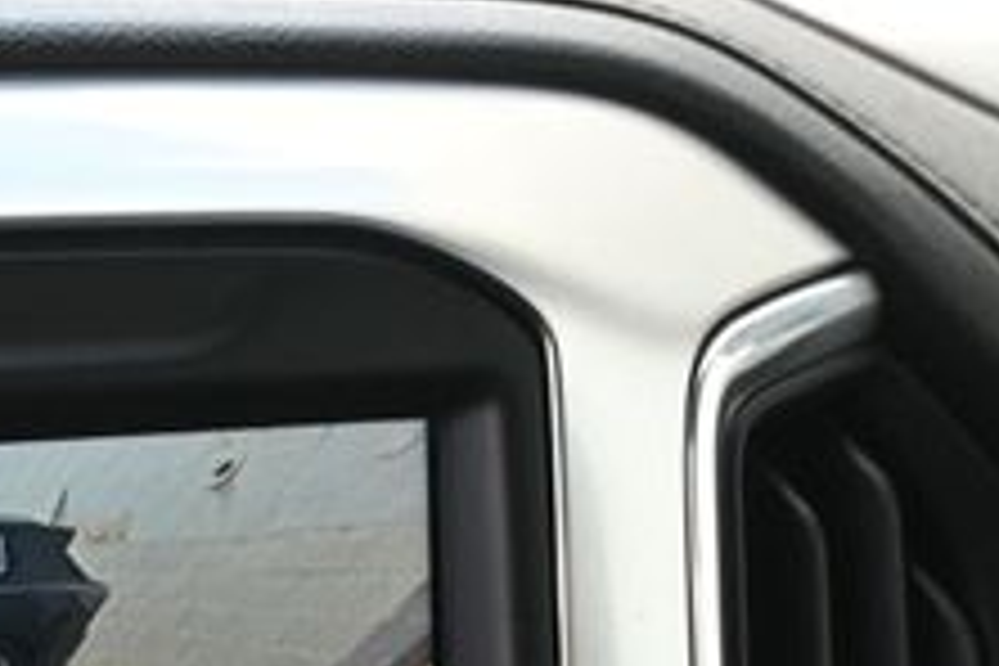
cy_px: 945
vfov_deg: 11.0
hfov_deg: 16.0
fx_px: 3357
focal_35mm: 121
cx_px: -328
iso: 800
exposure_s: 1/125
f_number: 4.5
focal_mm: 28
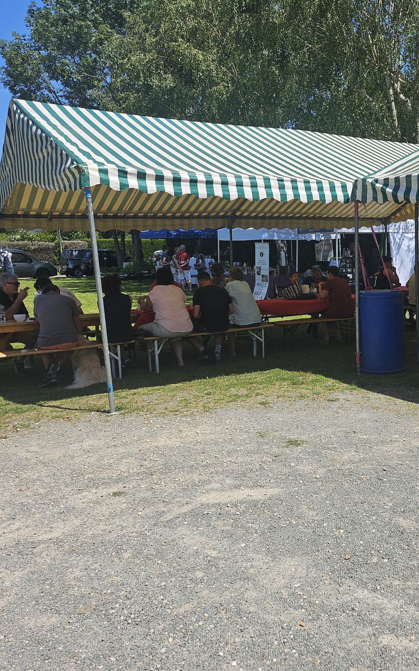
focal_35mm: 34
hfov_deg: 35.8
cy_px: 335
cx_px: 347
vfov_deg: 56.7
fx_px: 621
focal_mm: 5
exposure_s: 1/4314
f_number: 1.8
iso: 50
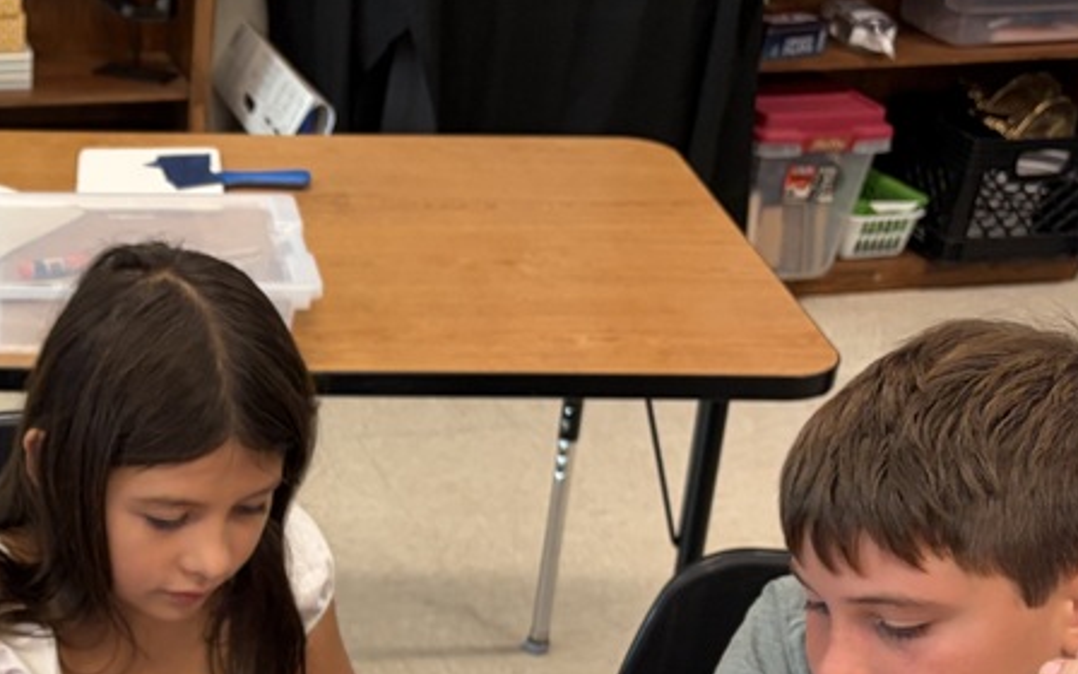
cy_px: 621
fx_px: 1851
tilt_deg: -32.5
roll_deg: +0.0
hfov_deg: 30.5
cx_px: 31
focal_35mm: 63
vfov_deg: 20.2
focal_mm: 5.96
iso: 125
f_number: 1.6
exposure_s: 1/90
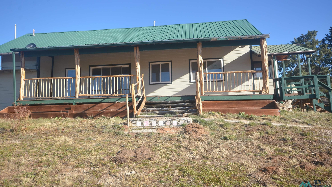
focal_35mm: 29
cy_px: 78
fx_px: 255
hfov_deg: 66.1
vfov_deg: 40.1
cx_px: 164
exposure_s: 1/250
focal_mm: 18
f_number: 8
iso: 200
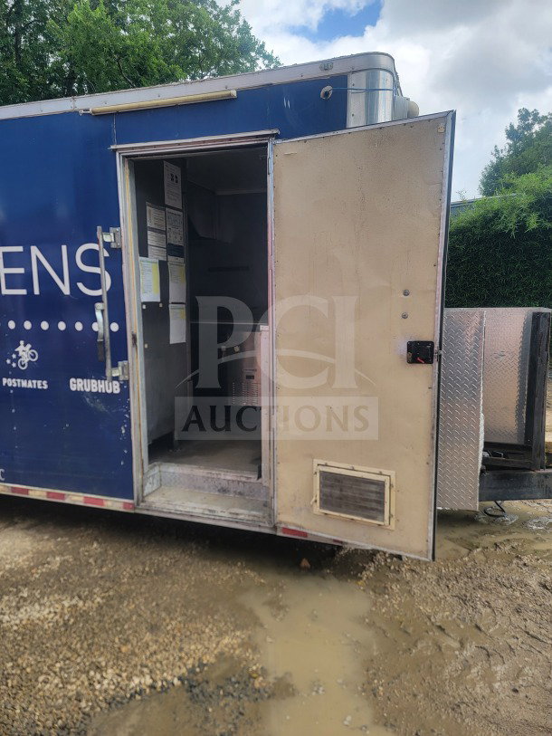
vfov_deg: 71.6
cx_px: 276
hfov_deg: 56.8
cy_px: 368
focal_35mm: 24
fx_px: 510
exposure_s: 1/293
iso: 16
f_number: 1.8
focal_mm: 6.7
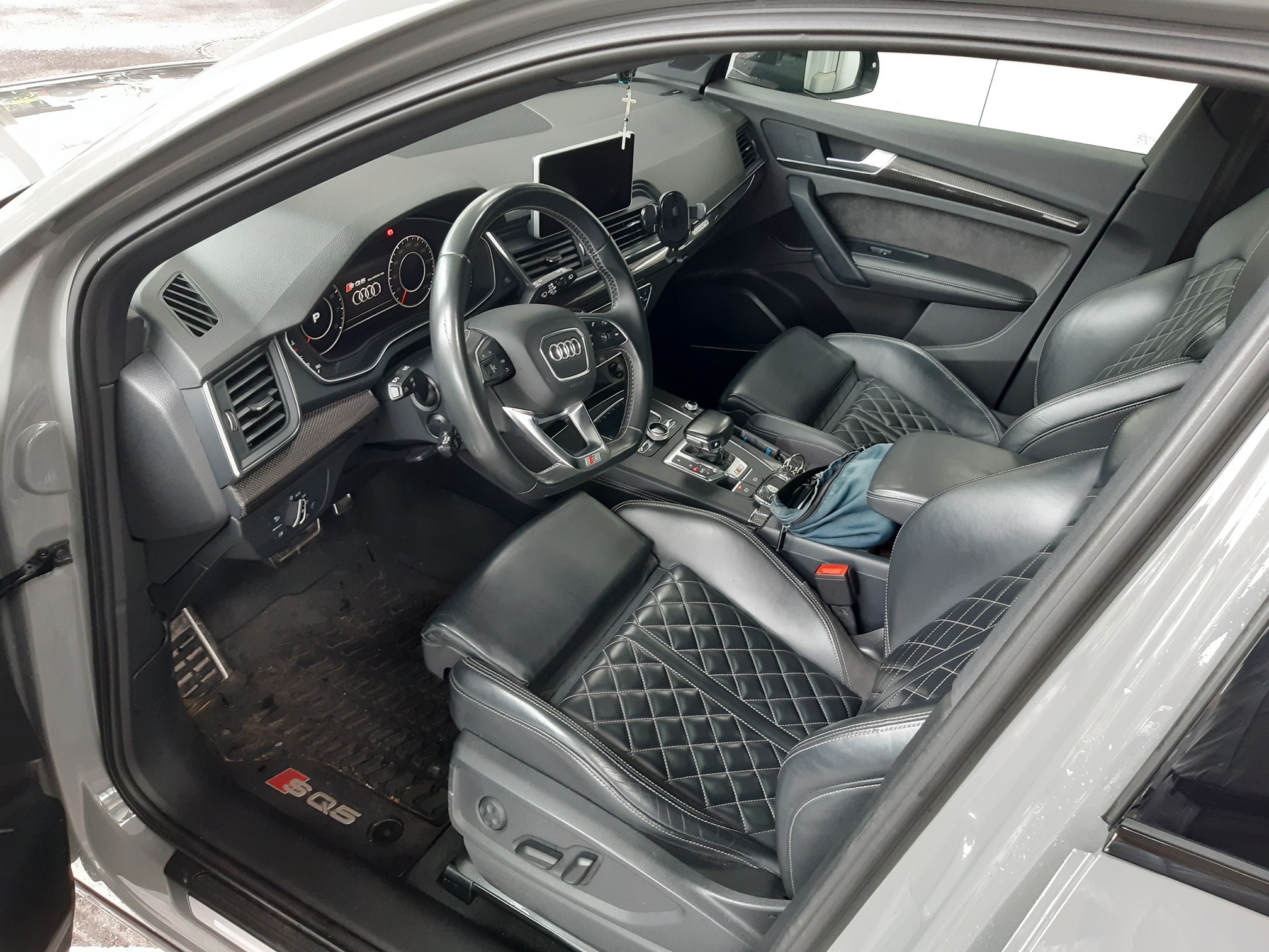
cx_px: 634
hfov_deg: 67.3
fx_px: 953
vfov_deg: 53.1
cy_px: 476
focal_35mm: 26
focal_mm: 3.92
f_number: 1.7
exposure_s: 1/50
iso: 200
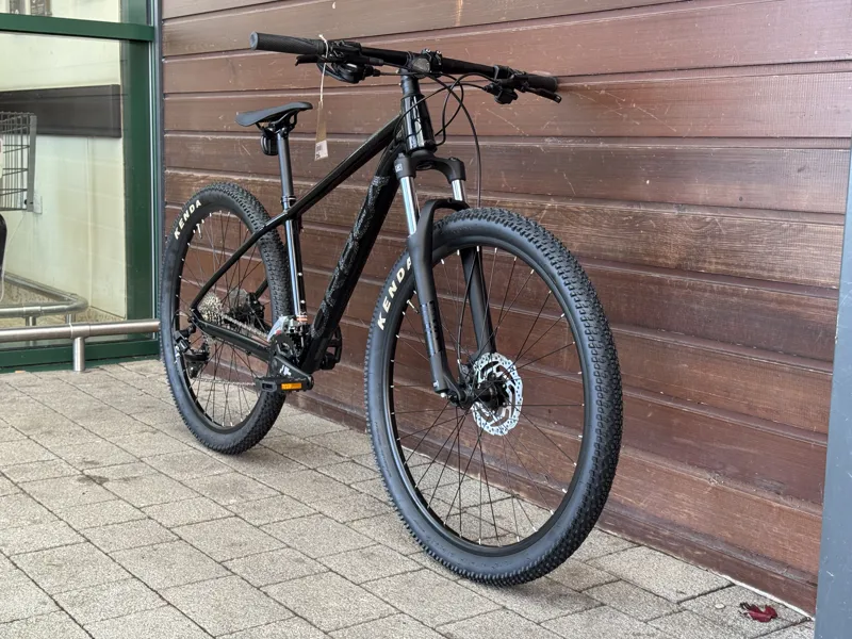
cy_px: 320
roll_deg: -1.5
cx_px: 426
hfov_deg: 39.7
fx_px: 1181
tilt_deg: -8.2
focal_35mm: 48
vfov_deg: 30.3
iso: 80
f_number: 1.78
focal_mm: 6.76
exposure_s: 1/130
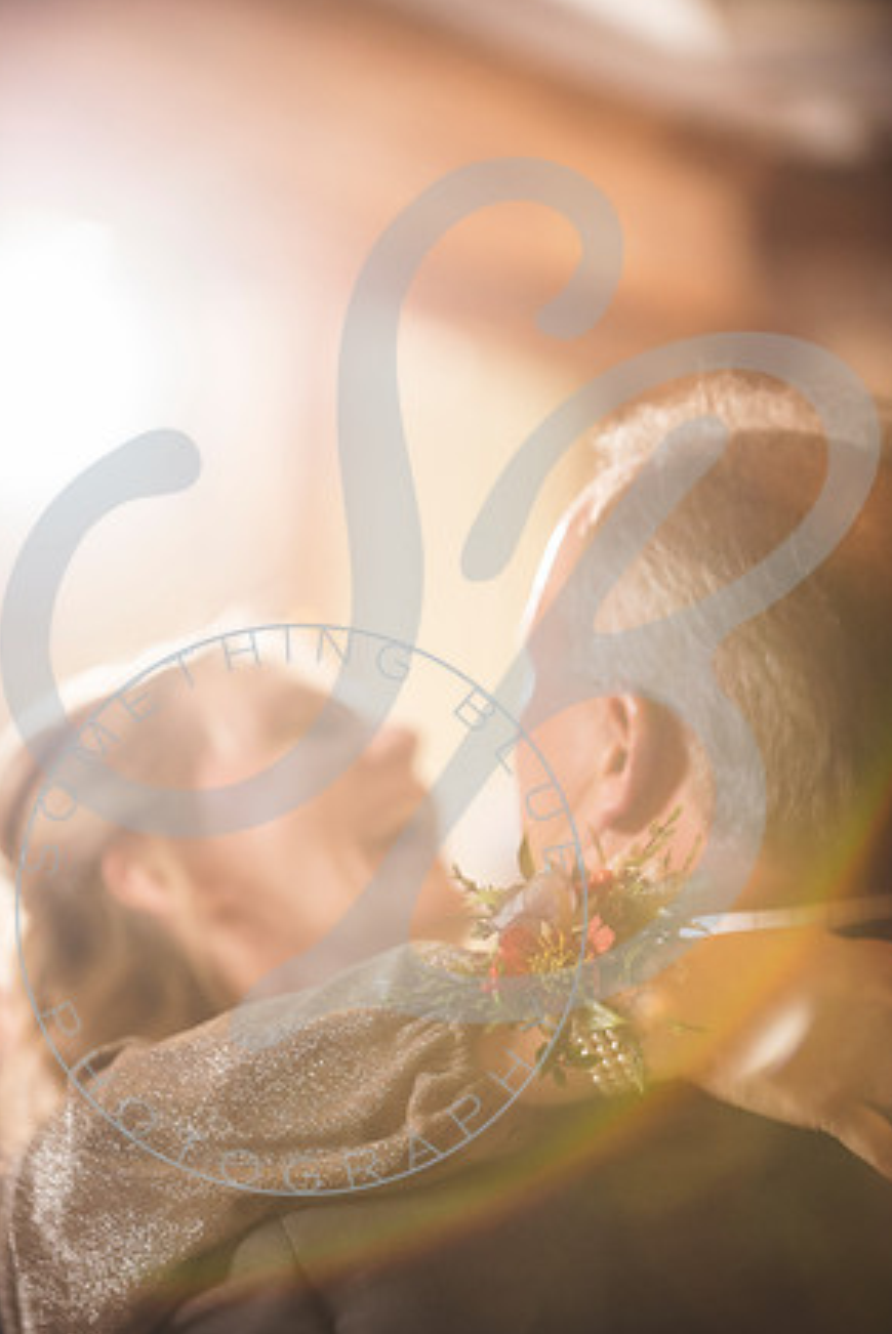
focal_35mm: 145
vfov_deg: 14.1
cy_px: 676
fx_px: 5380
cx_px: 440
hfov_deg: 9.5
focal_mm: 140
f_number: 2.8
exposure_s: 1/160
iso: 1250
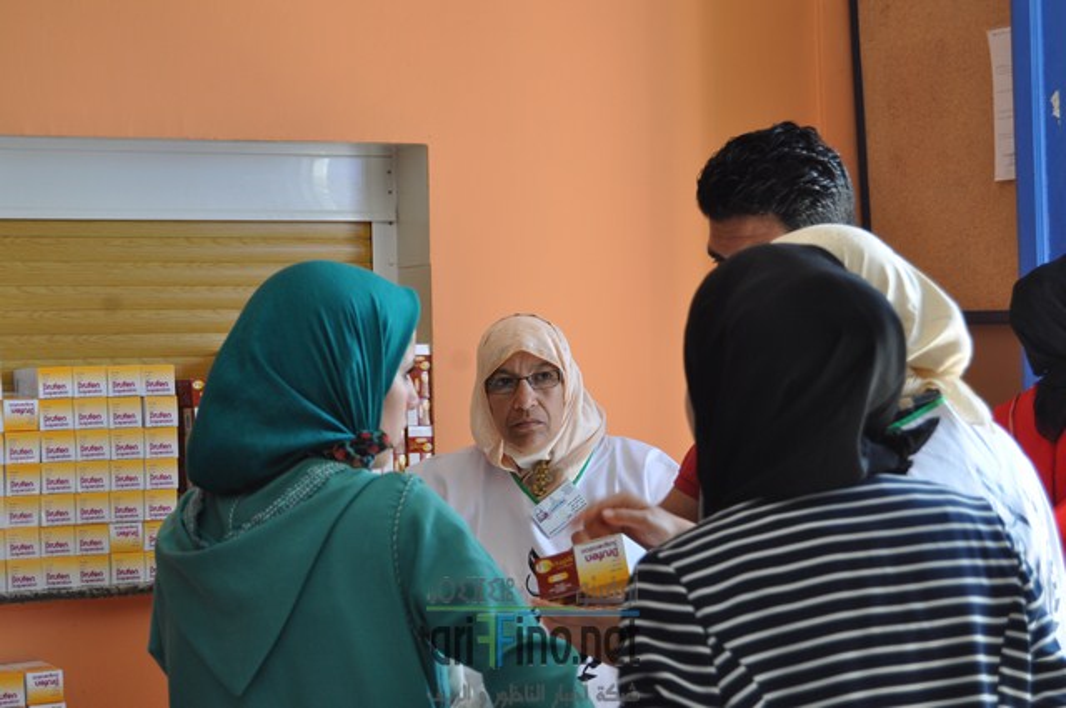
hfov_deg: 24.6
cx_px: 533
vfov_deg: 16.5
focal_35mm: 82
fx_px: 2440
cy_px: 354
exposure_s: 1/80
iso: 400
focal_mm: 55
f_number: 5.6
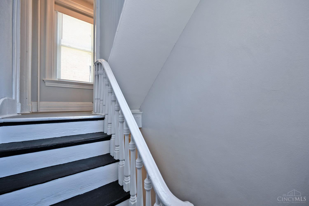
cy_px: 103
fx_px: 120
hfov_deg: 104.3
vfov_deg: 81.2
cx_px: 154
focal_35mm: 14
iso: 200
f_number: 4.5
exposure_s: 1/80
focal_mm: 14
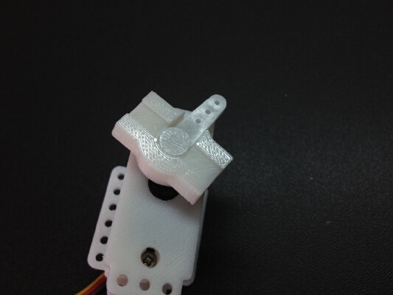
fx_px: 397
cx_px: 196
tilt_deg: -62.3
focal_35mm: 35
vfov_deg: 40.7
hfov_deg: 52.6
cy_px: 148
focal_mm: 4.28
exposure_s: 1/120
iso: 80
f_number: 2.4
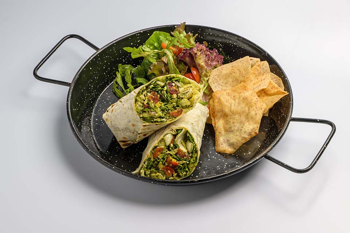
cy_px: 116
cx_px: 175
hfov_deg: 23.9
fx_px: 826
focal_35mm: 85
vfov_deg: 16.1
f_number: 8.5
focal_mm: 85
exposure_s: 1/200
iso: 80
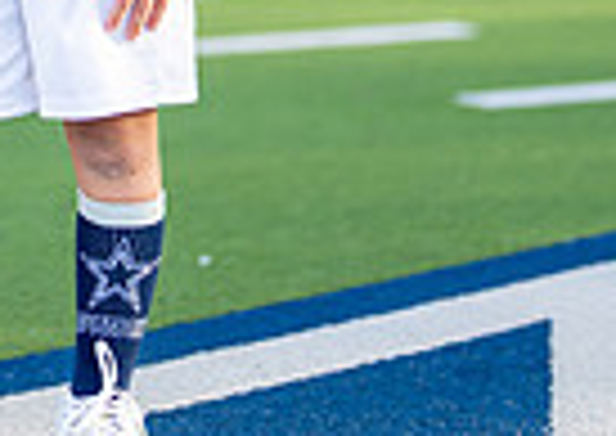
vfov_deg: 6.0
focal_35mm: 234
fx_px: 4082
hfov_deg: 8.6
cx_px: -66
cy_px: -288
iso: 100
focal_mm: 50
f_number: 1.2
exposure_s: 1/1600
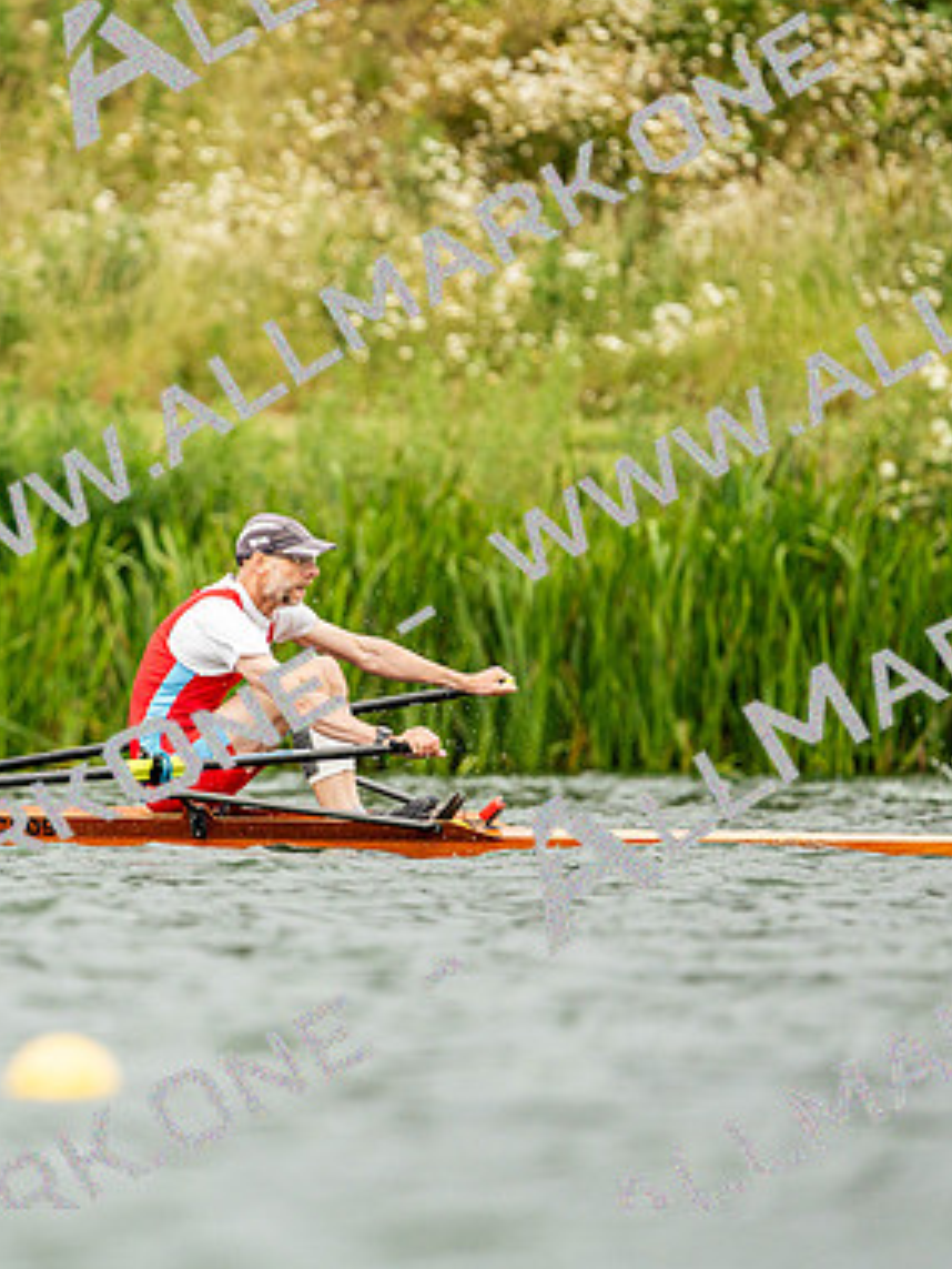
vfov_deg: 2.3
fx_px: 32177
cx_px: 246
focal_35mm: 878
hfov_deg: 1.7
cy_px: 638
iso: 800
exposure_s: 1/2000
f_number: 6.3
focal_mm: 600
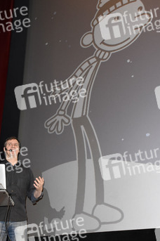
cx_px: 71
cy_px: 129
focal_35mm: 56
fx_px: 374
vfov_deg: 35.7
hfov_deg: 24.1
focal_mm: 32
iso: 3200
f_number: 6.3
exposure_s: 1/100
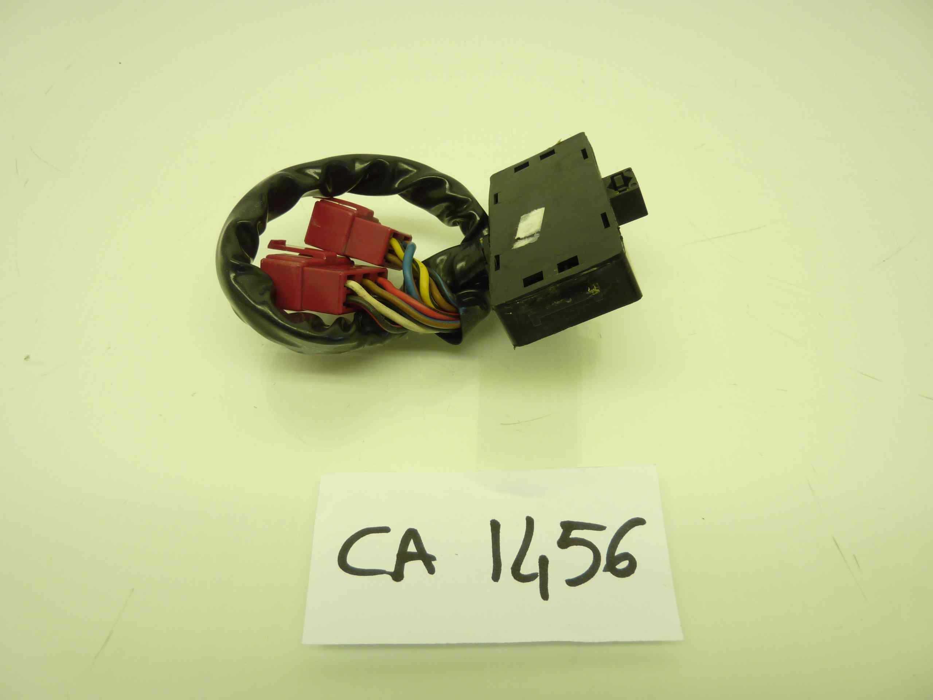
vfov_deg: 54.9
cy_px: 350
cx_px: 466
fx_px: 674
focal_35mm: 25
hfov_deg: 69.4
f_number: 3.3
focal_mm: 4.1
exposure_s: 1/30
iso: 80
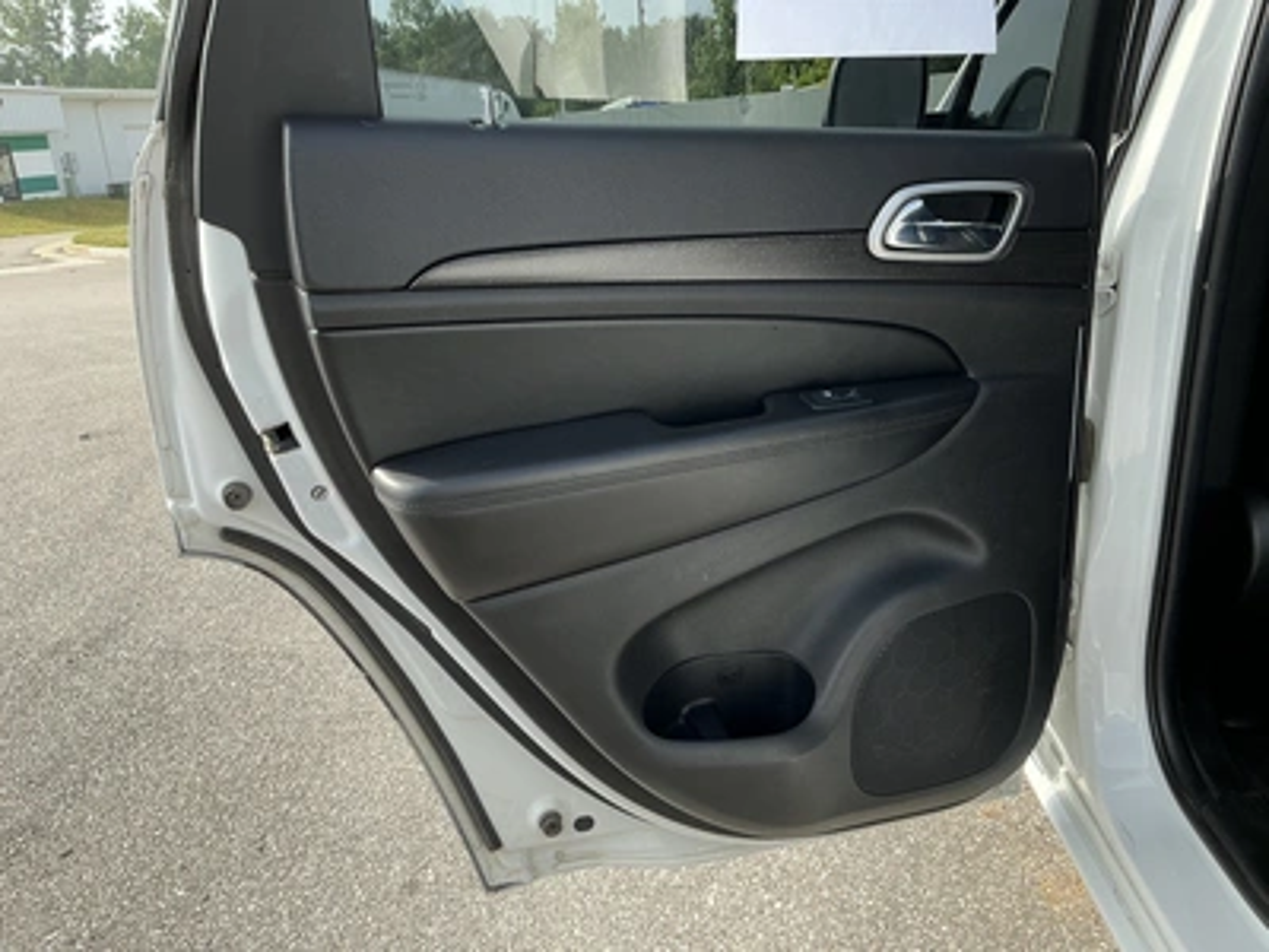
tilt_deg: -16.6
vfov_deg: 49.7
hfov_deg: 63.4
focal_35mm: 28
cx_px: 634
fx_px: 1026
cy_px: 476
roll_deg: +4.8
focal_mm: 3
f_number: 1.8
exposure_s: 1/613
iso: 25
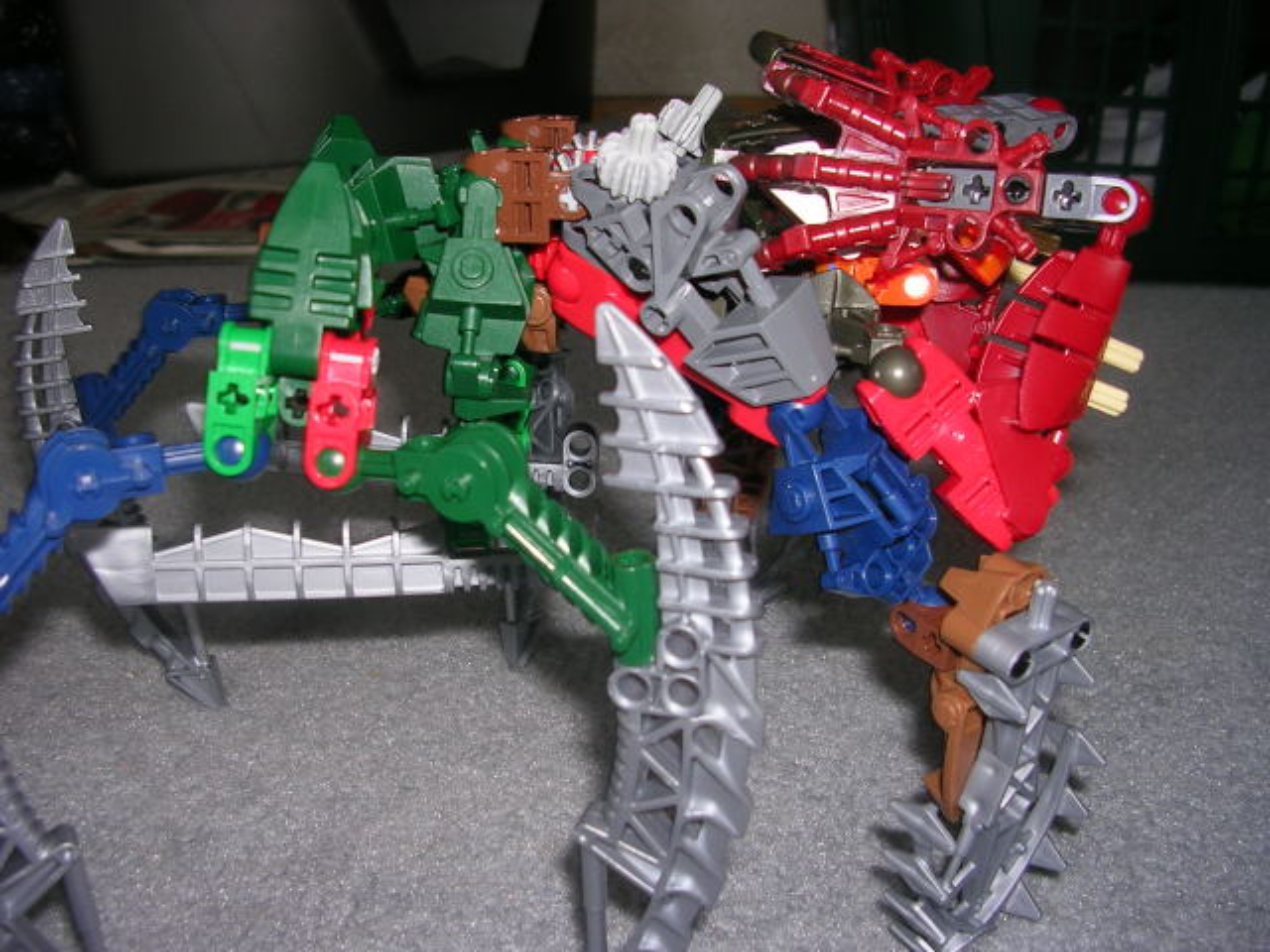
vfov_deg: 37.7
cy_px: 476
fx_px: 1394
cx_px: 635
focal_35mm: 38
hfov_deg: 49.0
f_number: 2.8
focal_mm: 5.8
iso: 50
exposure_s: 1/60.1
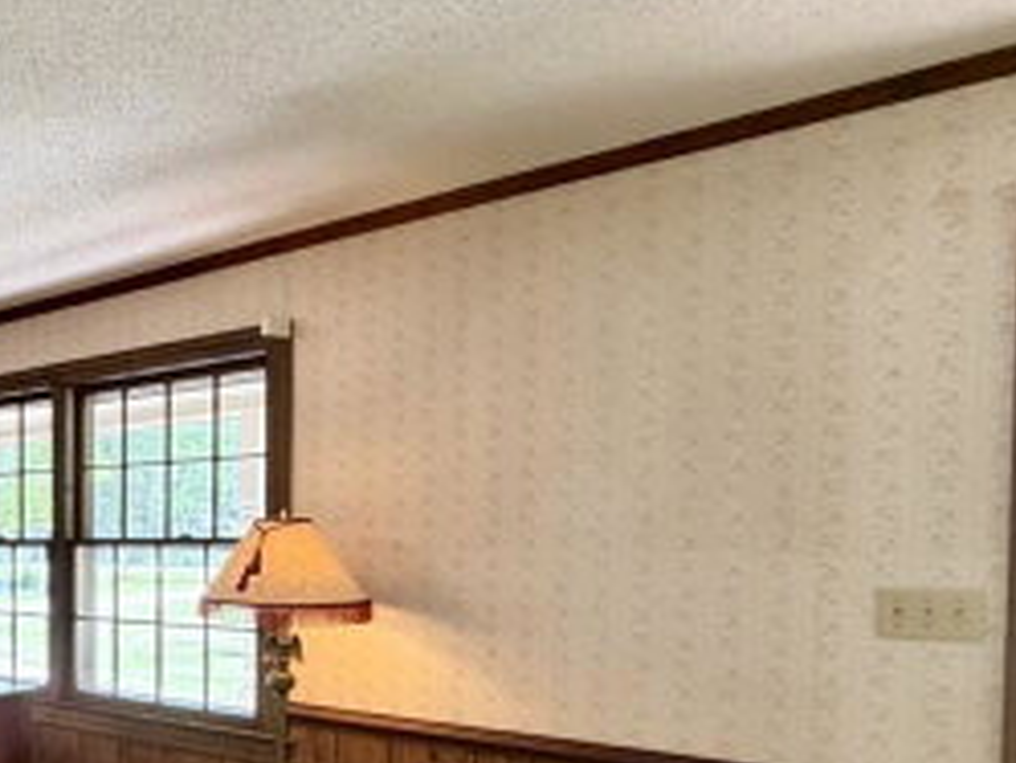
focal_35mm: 36
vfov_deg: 38.7
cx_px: -249
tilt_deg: -1.6
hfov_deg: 36.9
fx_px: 1057
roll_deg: +1.3
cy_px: 571
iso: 160
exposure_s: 1/60
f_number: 2.2
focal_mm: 2.22
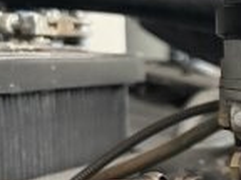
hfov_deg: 14.4
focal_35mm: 107
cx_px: 519
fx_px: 745
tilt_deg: -9.6
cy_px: 193
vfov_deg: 13.6
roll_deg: -2.5
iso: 800
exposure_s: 1/54
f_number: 1.78
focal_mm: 6.76
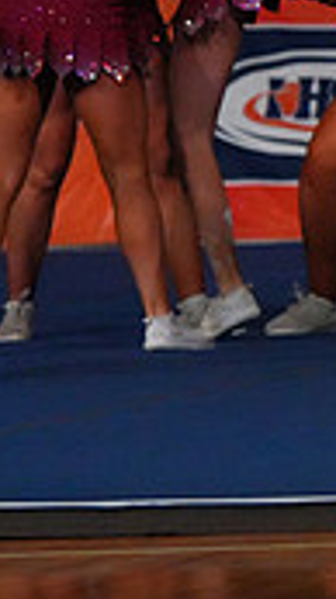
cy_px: -43
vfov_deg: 3.2
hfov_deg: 1.8
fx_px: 10590
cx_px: 942
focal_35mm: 667
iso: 16000
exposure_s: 1/1250
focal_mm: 190
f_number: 5.6
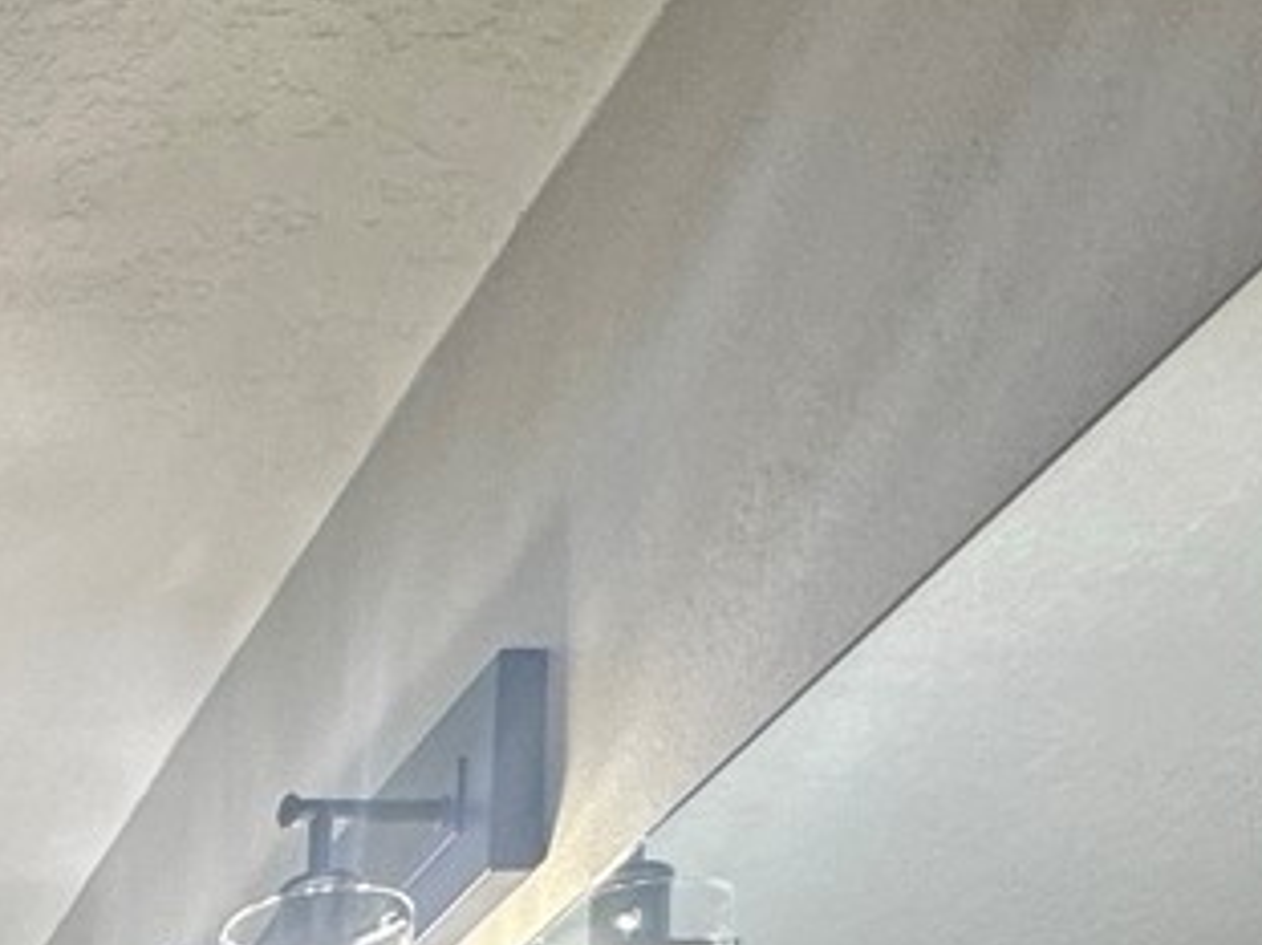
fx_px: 2624
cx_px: -722
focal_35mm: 72
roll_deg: +0.4
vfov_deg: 14.0
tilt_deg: -4.2
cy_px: 2287
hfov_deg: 21.7
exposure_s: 1/120
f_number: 2.2
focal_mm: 2.22
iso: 100
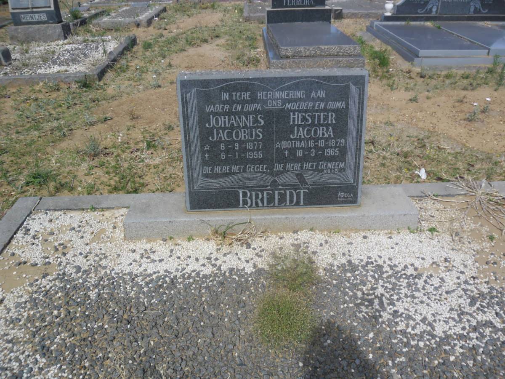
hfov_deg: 65.3
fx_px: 394
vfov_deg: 51.4
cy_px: 190
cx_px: 252
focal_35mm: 27
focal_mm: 4.9
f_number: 3.5
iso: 80
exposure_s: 1/756
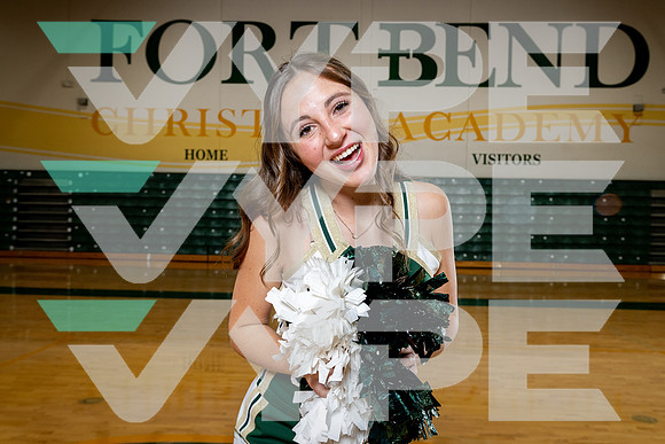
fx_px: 647
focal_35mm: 35
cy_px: 222
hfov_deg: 54.4
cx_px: 332
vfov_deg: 37.9
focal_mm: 35
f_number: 7.1
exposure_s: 1/250
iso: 640
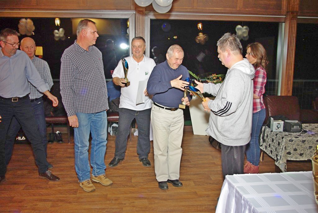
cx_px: 159
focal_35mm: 36
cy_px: 106
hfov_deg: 53.1
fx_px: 318
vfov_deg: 37.0
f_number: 4
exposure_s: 1/45
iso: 400
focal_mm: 24.38
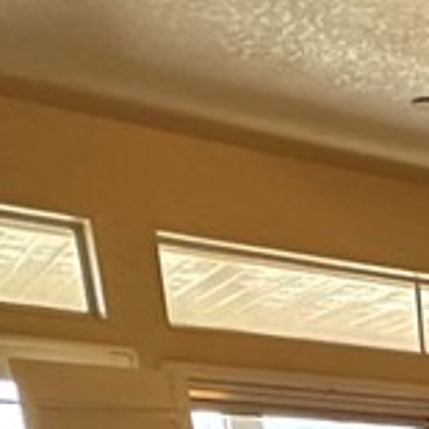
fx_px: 1150
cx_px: 811
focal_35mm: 82
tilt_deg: -22.1
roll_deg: -1.9
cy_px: 980
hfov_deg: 16.8
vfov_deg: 14.8
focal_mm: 2.22
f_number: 2.2
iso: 320
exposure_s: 1/60
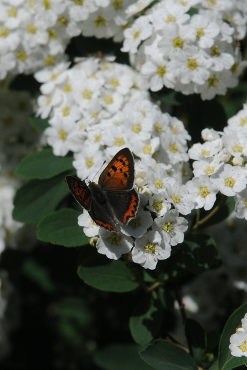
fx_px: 1082
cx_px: 124
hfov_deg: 13.0
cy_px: 185
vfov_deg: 19.5
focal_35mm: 105
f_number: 6.3
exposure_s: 1/1000
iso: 400
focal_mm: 70
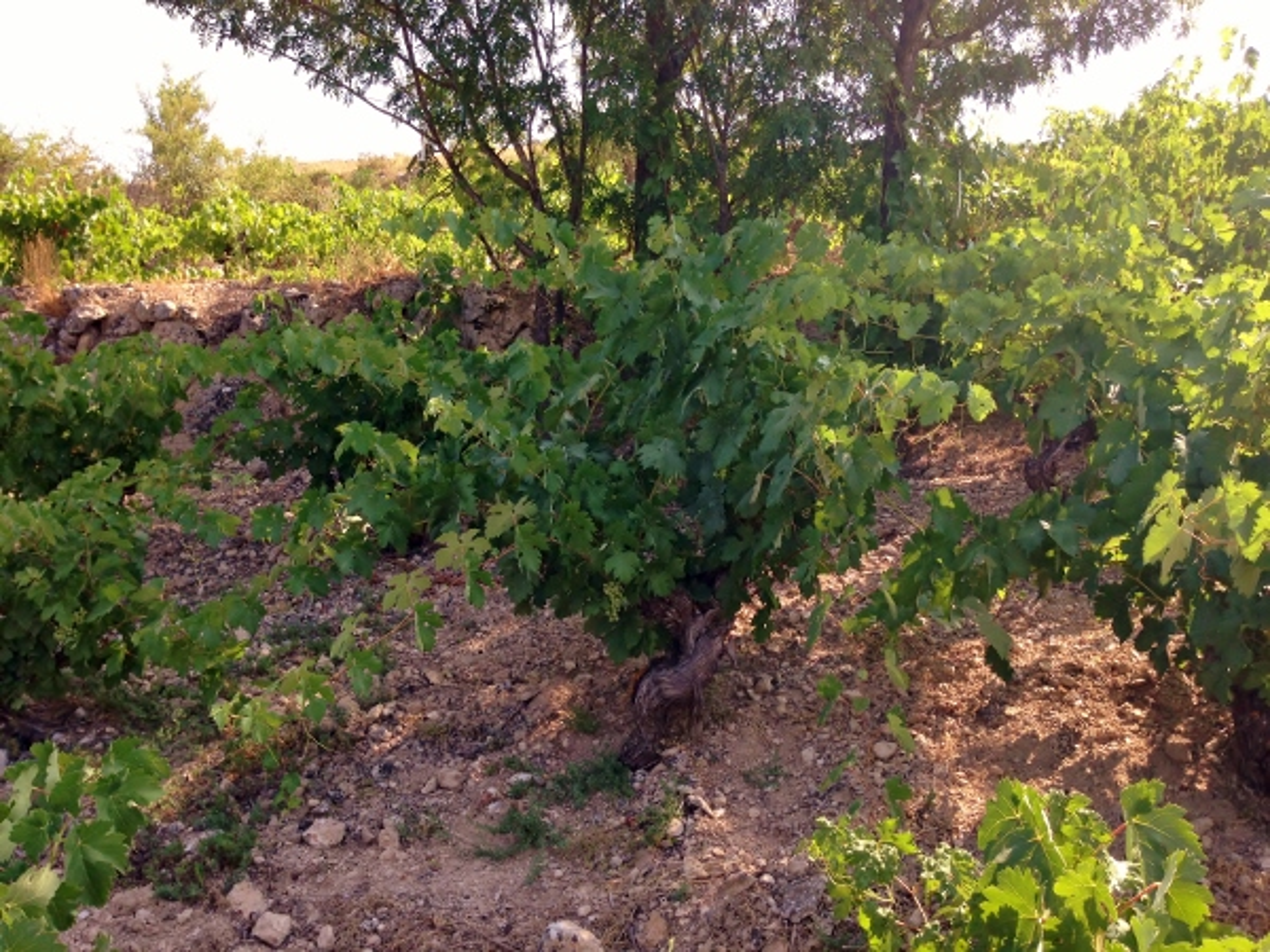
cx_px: 635
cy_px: 476
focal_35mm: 33
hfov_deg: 55.4
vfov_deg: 42.9
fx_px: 1211
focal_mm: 4.13
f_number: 2.4
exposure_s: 1/497
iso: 50
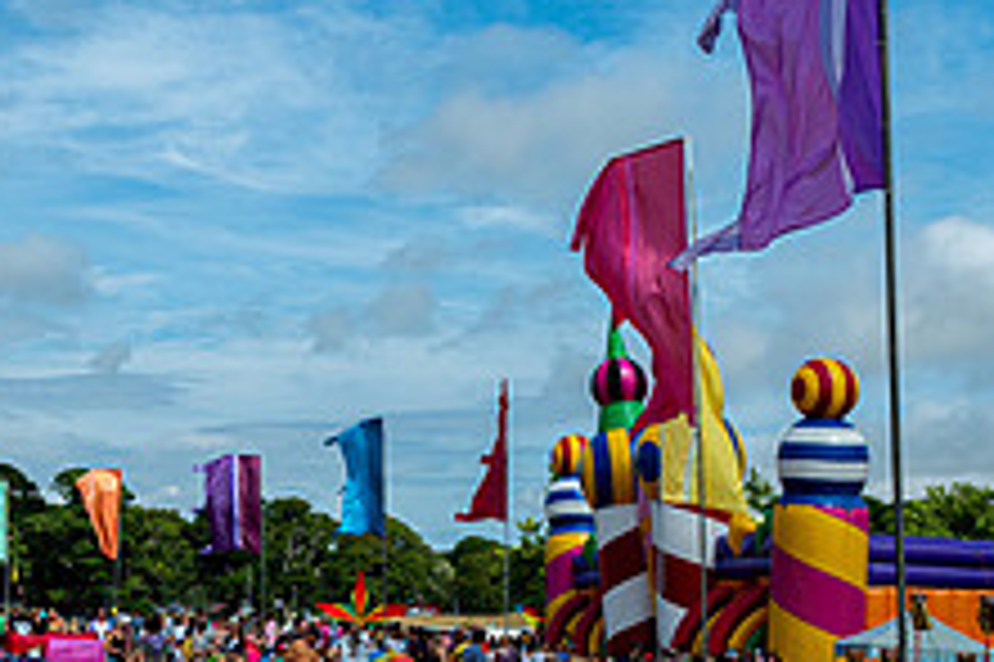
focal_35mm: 63
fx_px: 1738
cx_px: 234
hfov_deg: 31.3
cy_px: 410
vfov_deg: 21.5
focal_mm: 24
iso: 400
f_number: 8
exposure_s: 1/2000
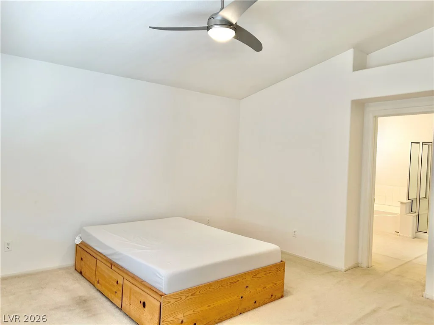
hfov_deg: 67.3
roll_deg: -1.8
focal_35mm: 26
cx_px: 217
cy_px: 162
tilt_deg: -0.6
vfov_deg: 53.1
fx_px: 326
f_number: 1.5
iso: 100
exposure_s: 1/120
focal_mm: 5.7
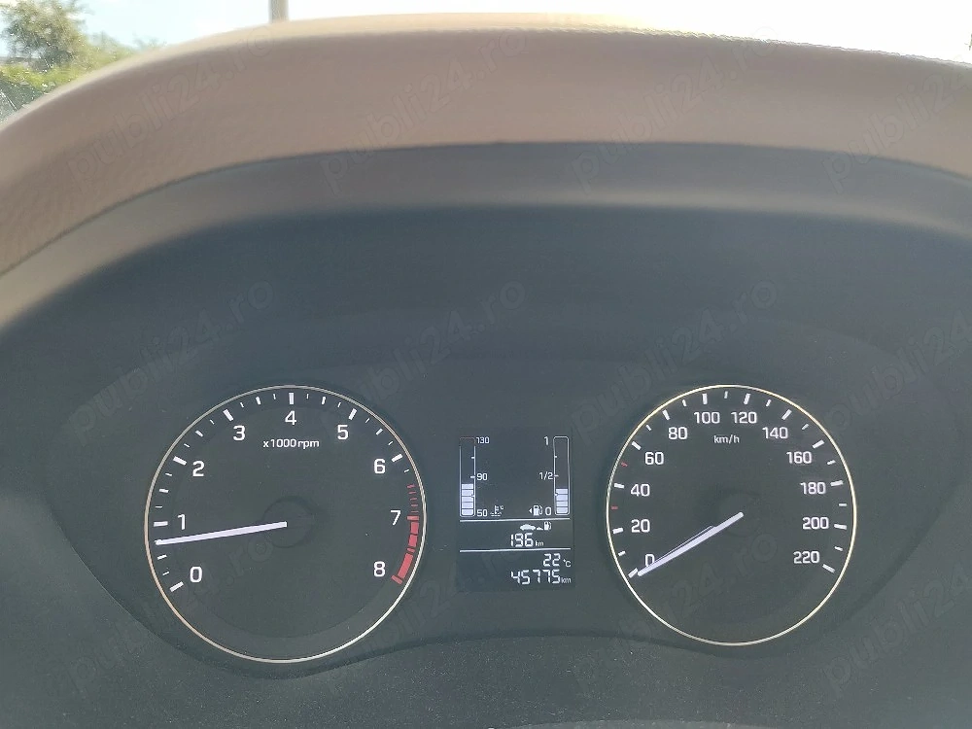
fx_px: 646
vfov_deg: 58.9
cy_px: 364
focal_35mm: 23
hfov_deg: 73.9
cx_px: 486
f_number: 1.8
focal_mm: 5.56
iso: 120
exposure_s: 1/100
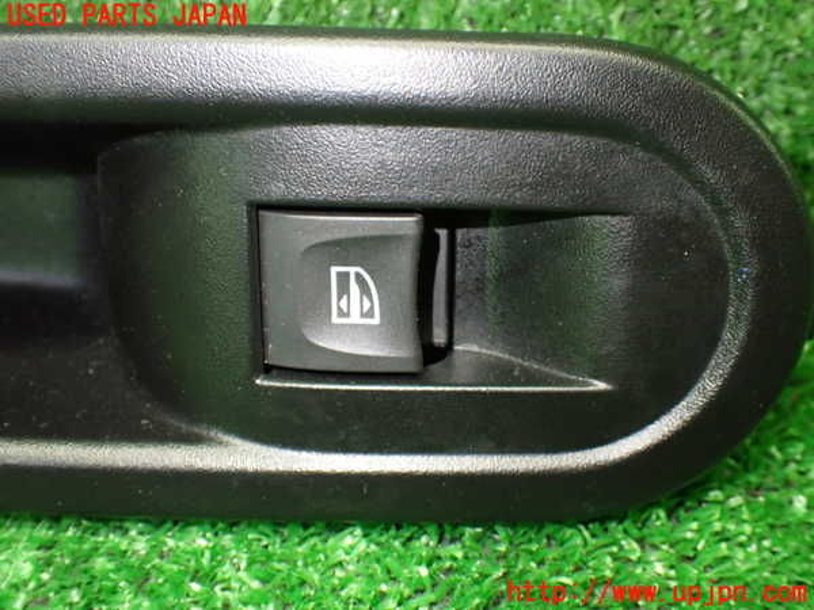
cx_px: 407
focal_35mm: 38
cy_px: 305
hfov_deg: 49.0
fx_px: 894
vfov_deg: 37.7
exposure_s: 1/60
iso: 800
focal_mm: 6.83
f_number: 2.7
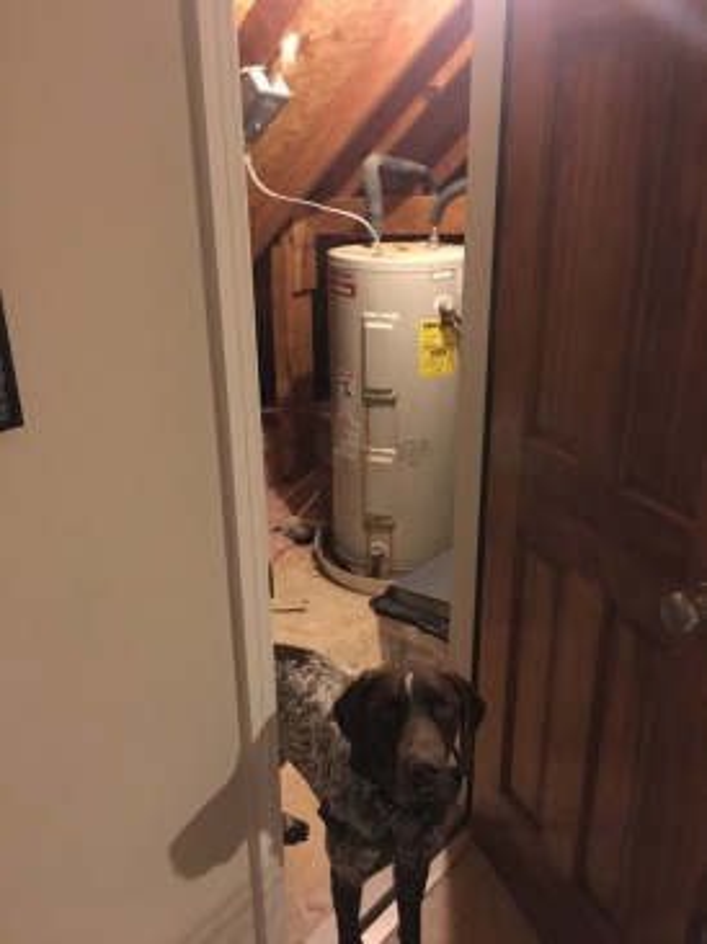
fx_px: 791
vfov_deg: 61.7
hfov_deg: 48.2
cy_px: 472
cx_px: 354
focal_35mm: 29
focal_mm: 4.15
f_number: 2.2
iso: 640
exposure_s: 1/15
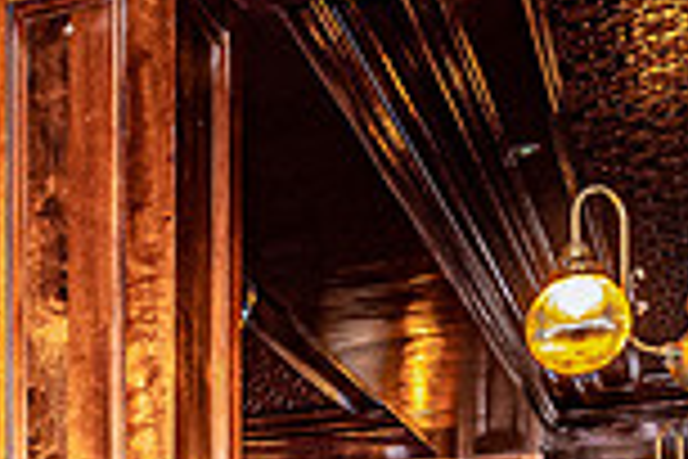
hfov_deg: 24.7
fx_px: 1452
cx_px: -81
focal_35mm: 76
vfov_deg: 15.7
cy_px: 784
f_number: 8
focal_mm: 10
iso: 1250
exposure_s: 1/25
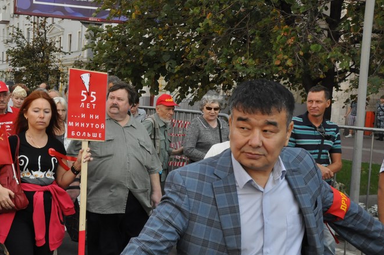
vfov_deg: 26.4
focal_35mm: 51
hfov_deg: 38.0
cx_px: 98
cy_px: 151
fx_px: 543
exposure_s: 1/200
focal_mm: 22
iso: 1000
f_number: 14
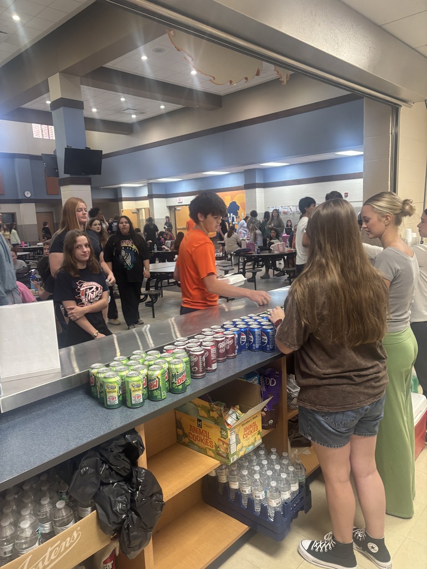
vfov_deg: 67.3
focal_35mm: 26
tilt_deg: -8.2
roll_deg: +2.2
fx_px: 428
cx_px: 214
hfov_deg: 53.1
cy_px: 284
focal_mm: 5.96
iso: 200
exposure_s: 1/60
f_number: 1.6
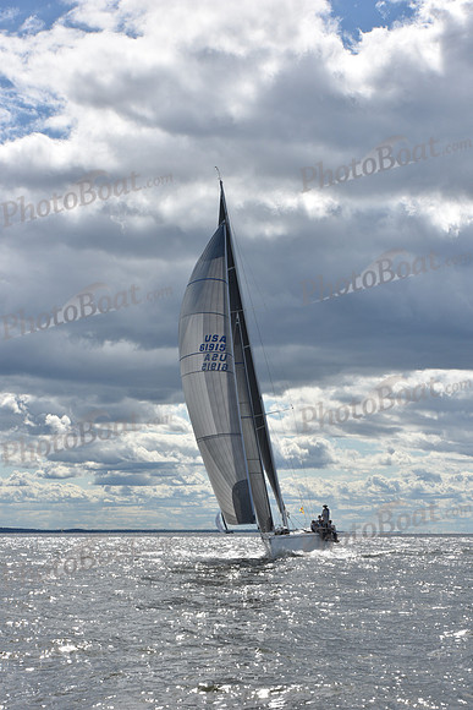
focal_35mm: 75
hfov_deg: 18.2
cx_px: 236
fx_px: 1477
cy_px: 355
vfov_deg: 27.0
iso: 250
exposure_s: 1/1000
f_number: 11
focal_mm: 75
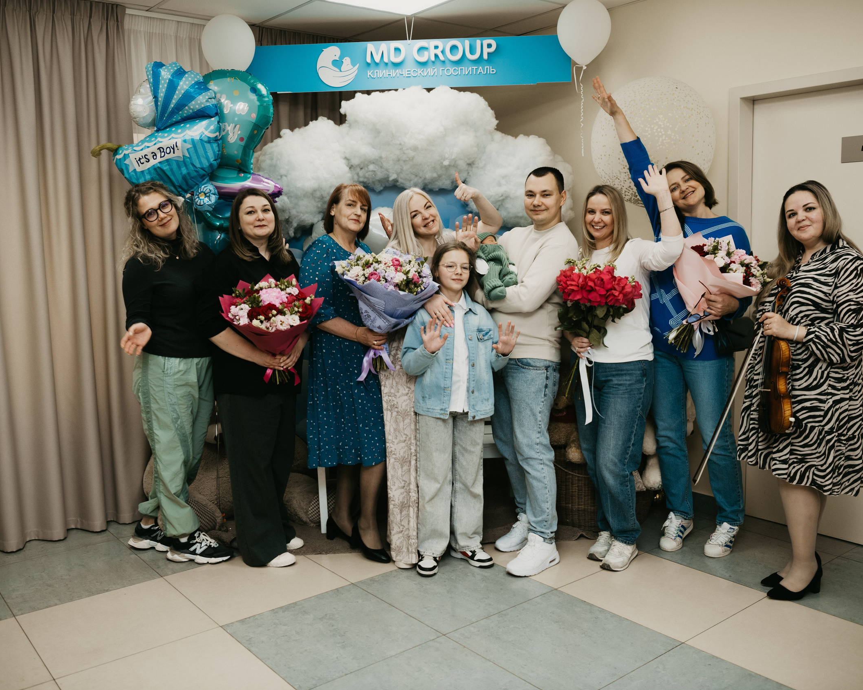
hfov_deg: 54.2
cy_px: 342
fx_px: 843
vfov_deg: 44.5
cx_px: 411
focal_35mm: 33
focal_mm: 29
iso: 200
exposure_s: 1/160
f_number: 4
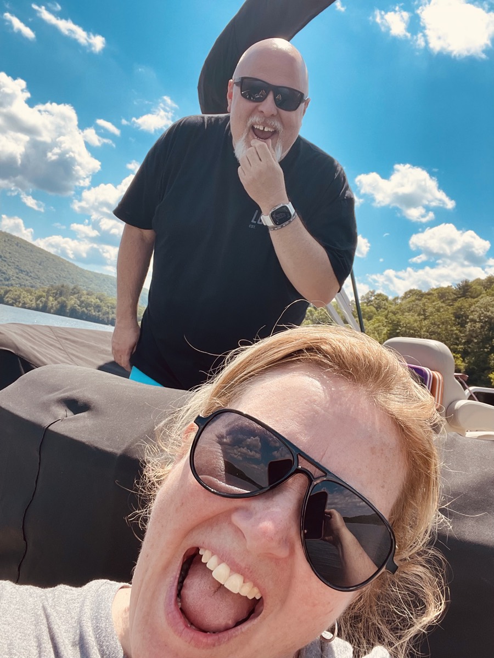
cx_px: 247
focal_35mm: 30
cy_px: 329
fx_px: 571
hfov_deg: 46.8
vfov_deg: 60.0
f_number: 2.2
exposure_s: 1/400
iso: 25
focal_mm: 2.71
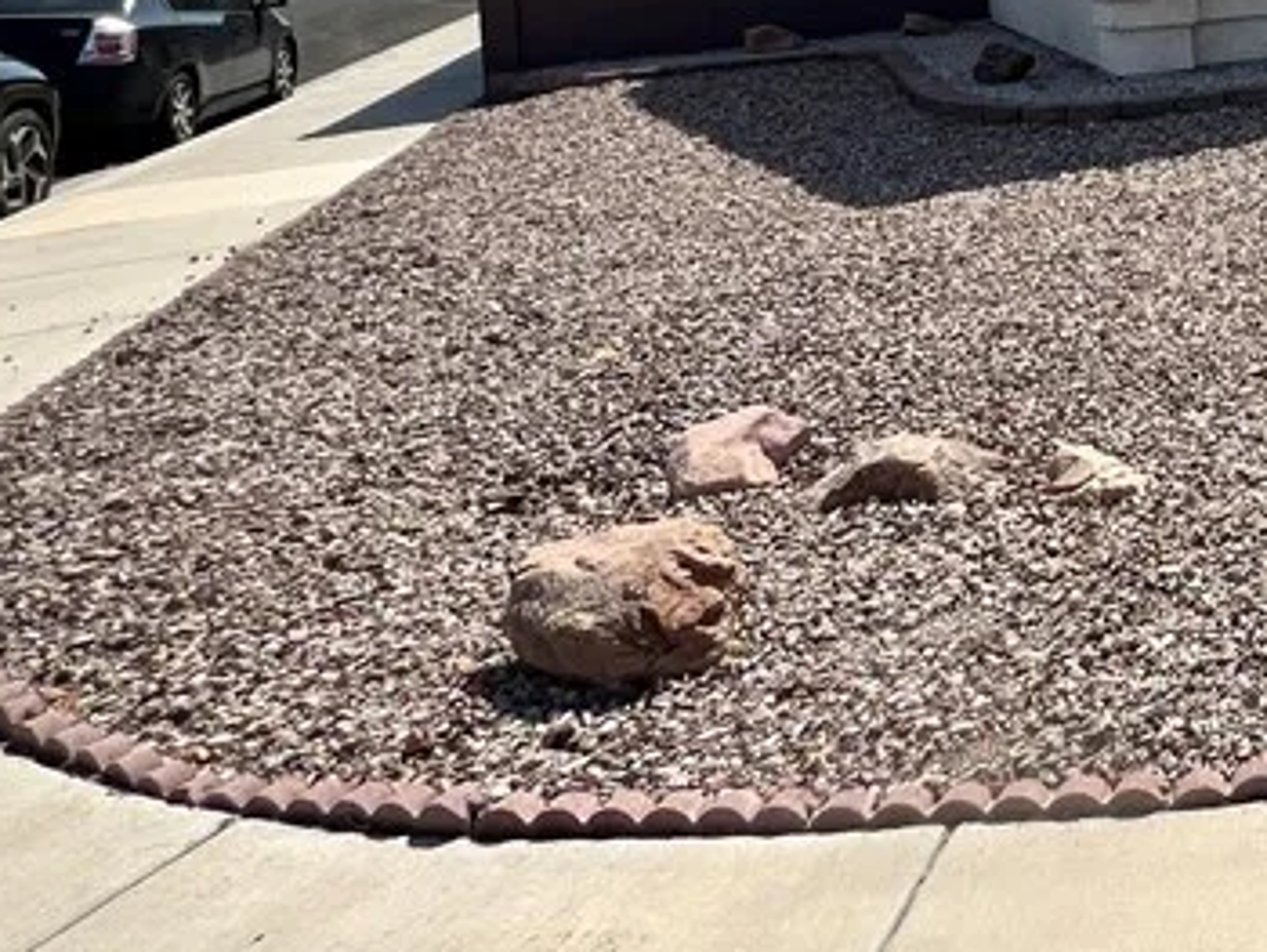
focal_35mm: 38
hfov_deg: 34.9
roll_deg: +2.8
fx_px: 1392
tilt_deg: -2.8
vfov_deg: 33.3
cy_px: -80
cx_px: 1629
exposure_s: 1/1815
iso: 32
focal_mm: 1.57
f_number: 1.8
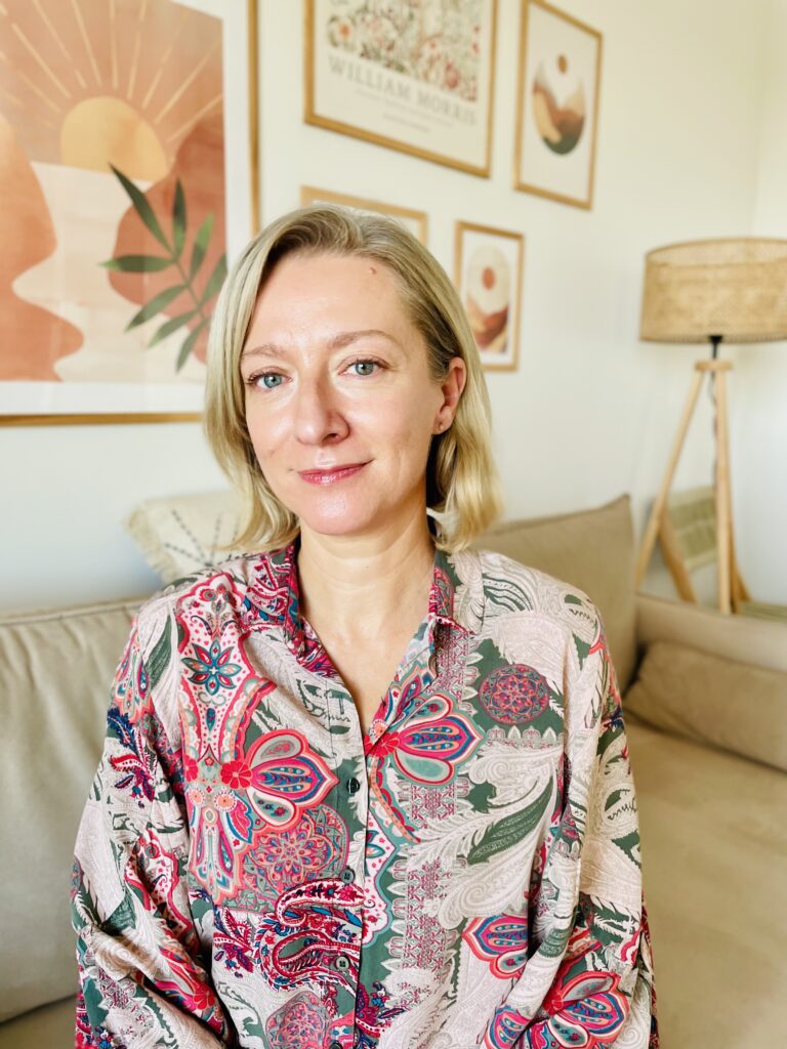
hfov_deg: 53.1
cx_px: 394
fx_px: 788
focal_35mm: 26
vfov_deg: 67.3
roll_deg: -1.3
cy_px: 524
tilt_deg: -9.5
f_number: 1.6
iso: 125
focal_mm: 4.2
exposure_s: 1/121
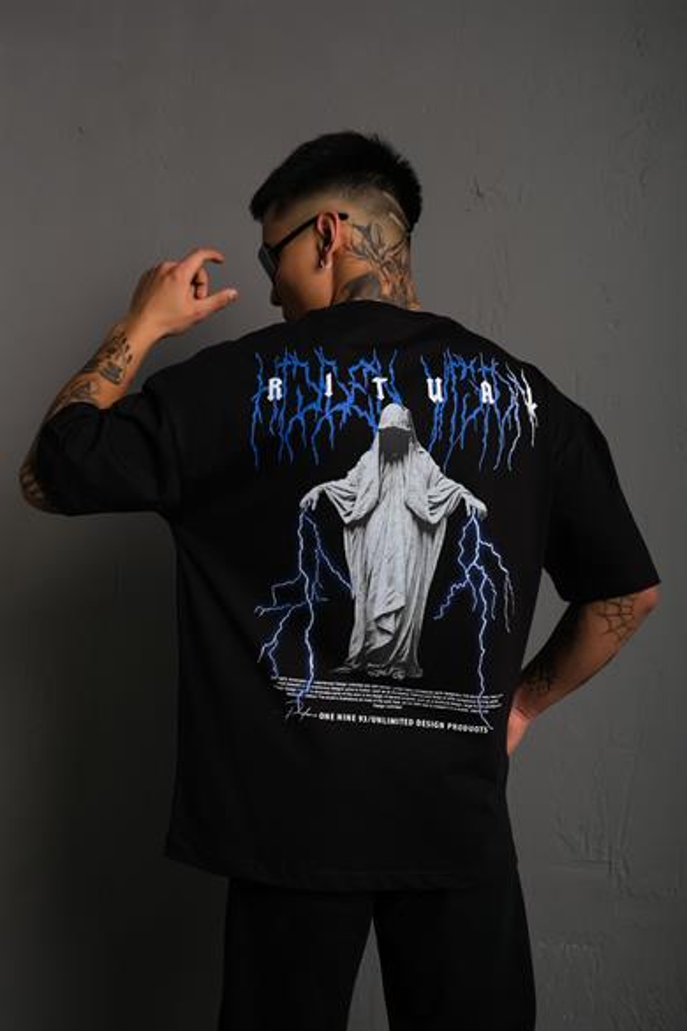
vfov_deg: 54.4
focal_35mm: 35
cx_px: 344
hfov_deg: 37.9
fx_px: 1002
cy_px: 516
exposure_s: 1/160
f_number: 5
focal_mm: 23.3
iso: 160
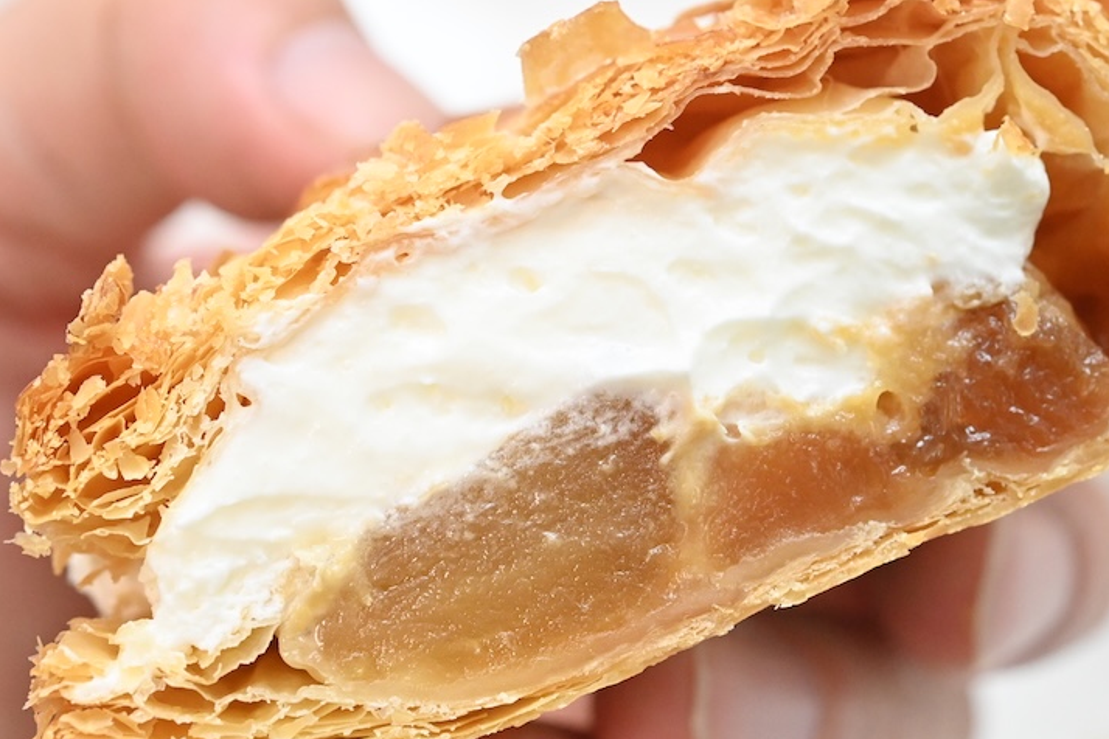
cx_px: 699
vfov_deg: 16.3
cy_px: 342
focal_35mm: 84
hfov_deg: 24.1
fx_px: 2587
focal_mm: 60
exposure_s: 1/200
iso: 6400
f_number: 8
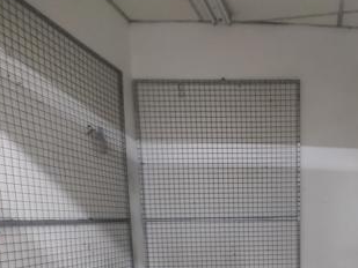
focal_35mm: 32
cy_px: 267
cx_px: 275
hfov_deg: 53.8
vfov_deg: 39.1
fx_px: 331
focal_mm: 1.65
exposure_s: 1/20
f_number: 2.2
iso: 320
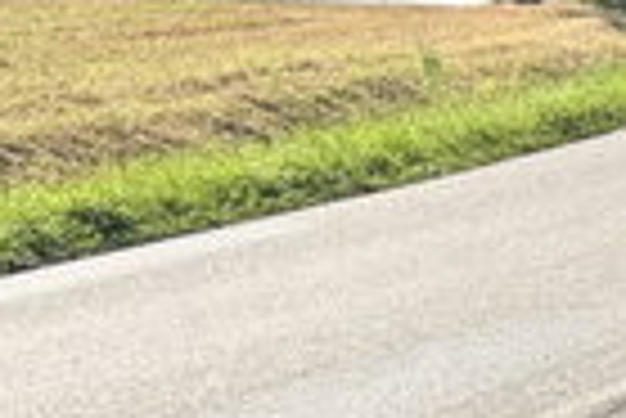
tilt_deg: -13.7
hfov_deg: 10.7
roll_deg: +0.7
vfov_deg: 8.8
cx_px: 1720
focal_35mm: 149
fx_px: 2594
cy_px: 787
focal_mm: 5.96
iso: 50
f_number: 1.6
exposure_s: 1/2075
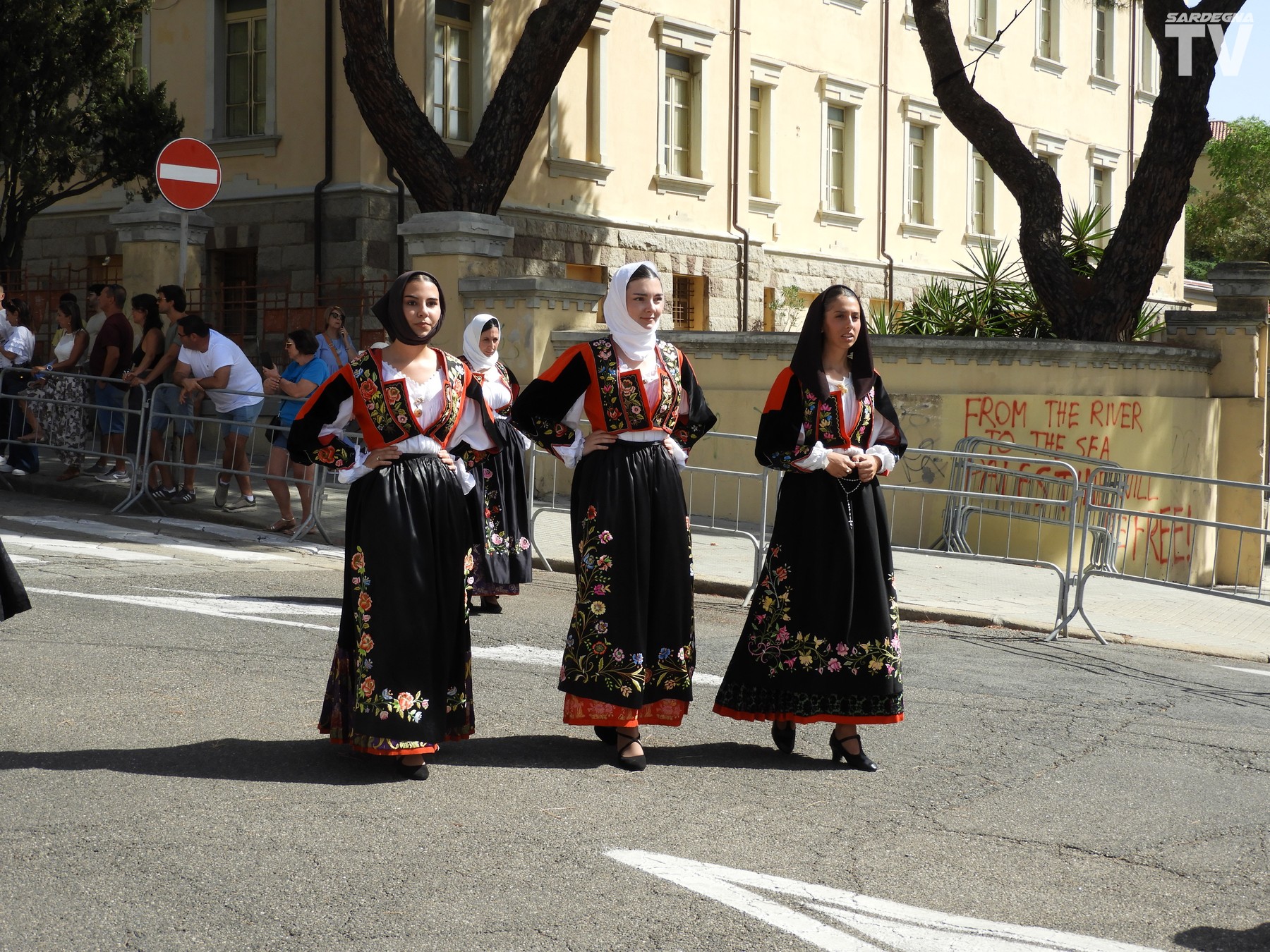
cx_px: 635
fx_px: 2201
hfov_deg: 32.2
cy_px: 476
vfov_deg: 24.4
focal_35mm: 60
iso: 100
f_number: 4.2
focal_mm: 10.7
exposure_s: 1/500
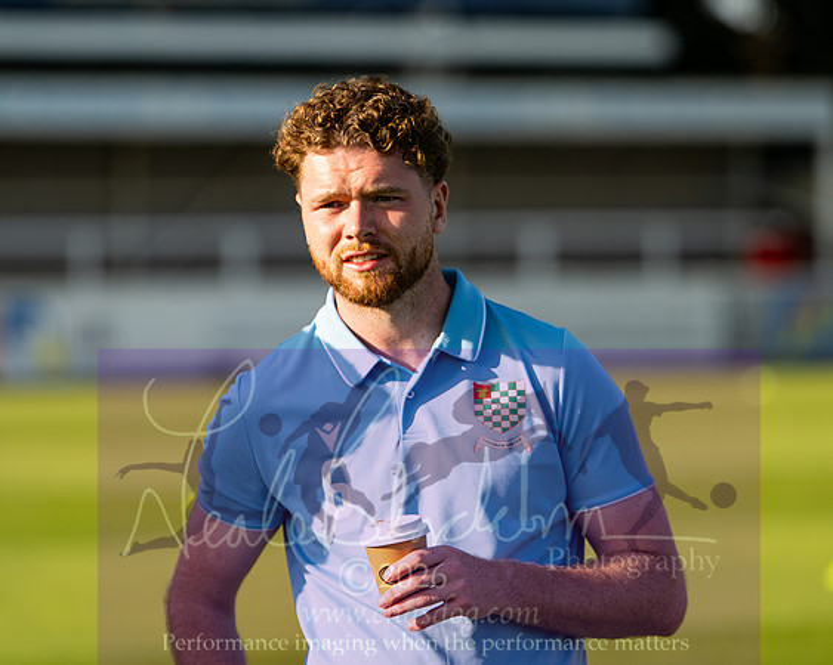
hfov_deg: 10.2
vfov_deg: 8.1
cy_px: 224
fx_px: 4682
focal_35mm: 190
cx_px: 394
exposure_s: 1/10000
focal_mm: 85
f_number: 1.4
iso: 360
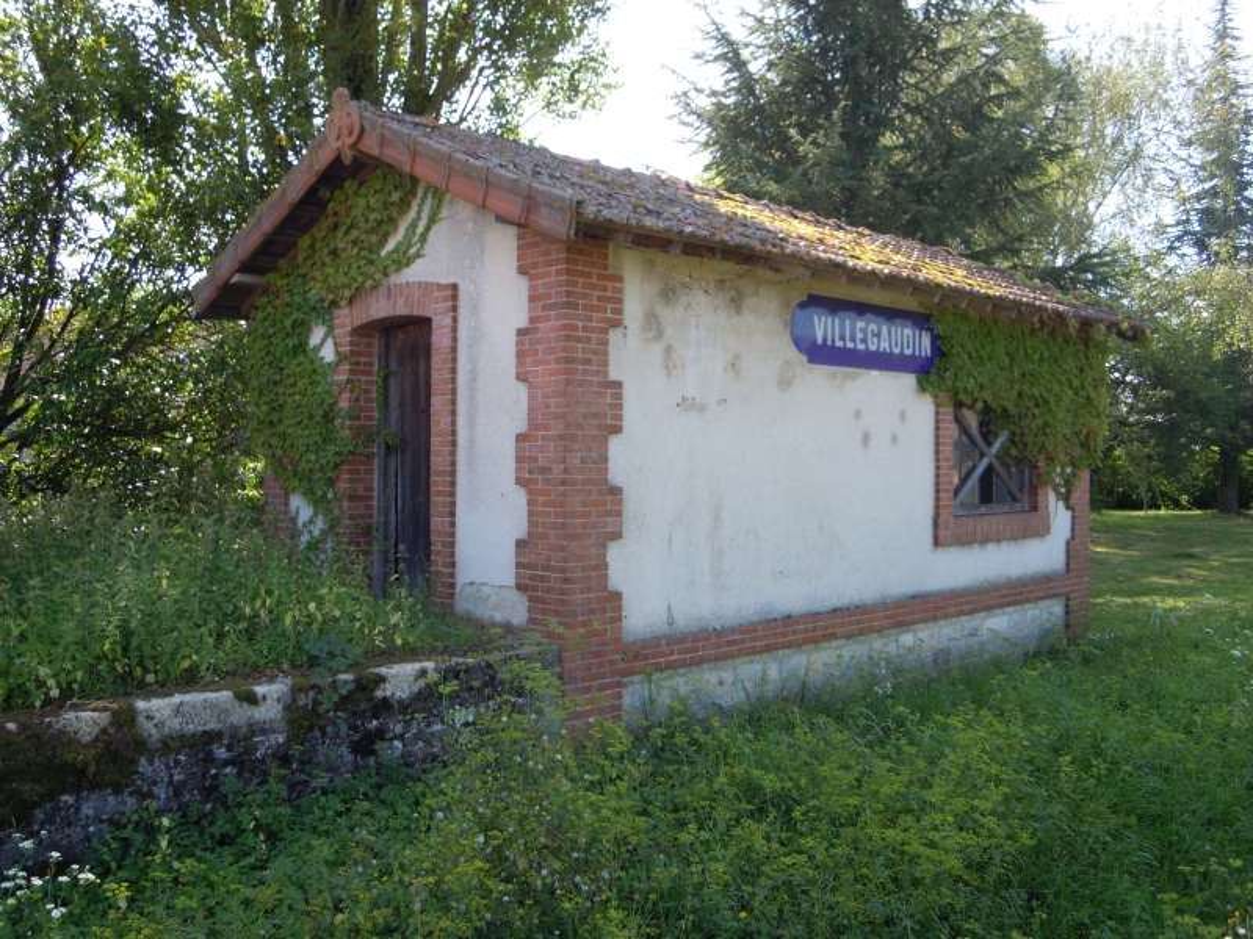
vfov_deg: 44.2
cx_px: 626
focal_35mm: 32
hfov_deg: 56.8
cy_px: 470
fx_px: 1158
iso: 100
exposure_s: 1/320
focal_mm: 5.7
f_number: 2.8
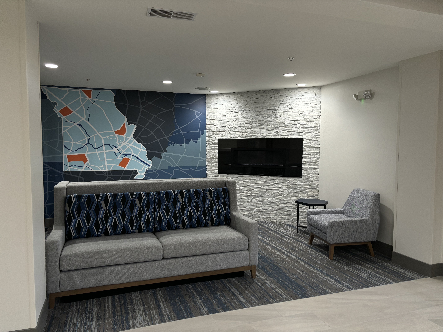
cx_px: 222
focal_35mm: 26
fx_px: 333
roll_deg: -0.6
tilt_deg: -4.1
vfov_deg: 53.1
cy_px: 166
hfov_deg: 67.3
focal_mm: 5.96
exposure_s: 1/60
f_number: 1.6
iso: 64
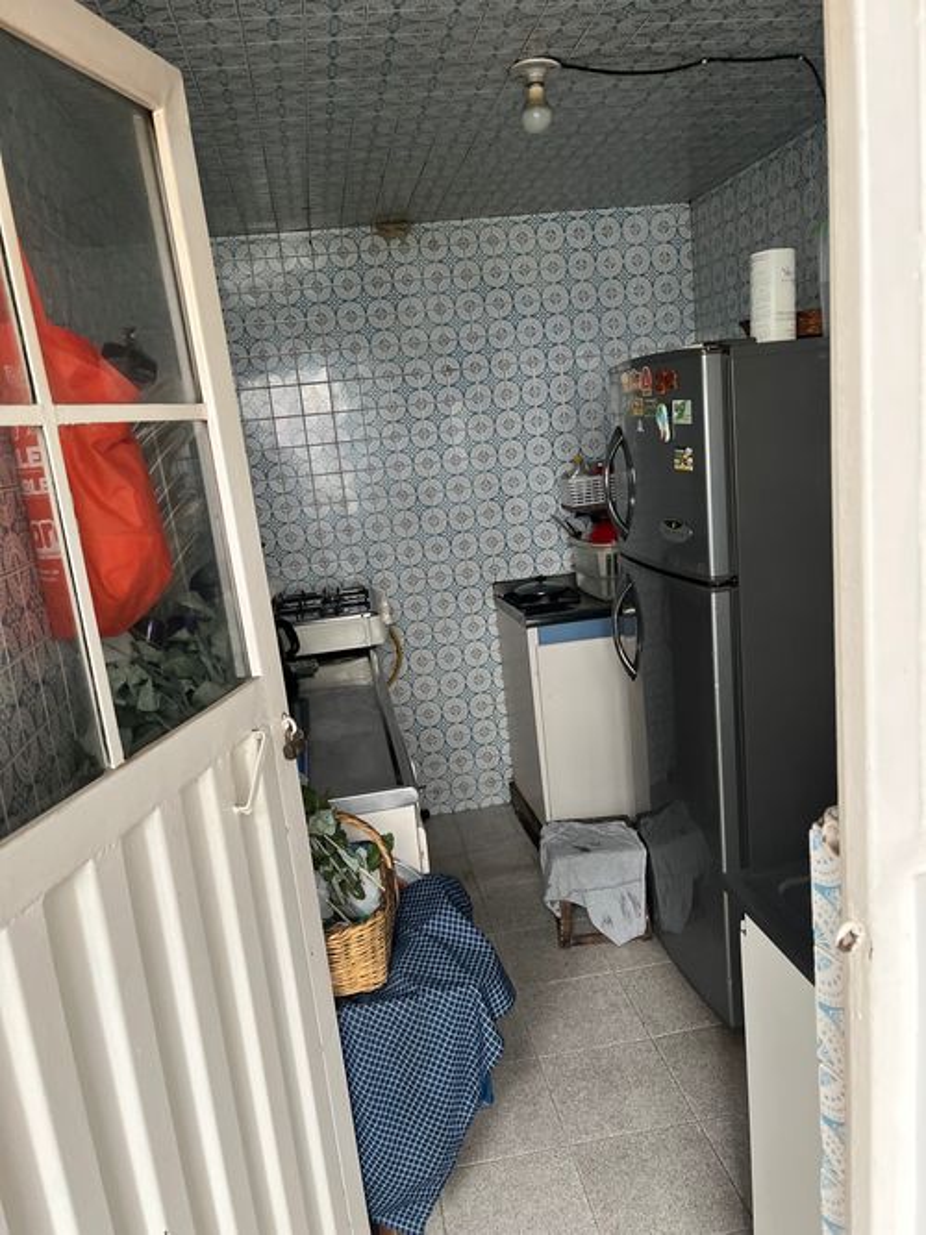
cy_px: 618
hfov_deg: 53.0
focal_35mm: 26
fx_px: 928
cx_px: 463
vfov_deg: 67.3
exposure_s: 1/40
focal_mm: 5.1
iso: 400
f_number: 1.6
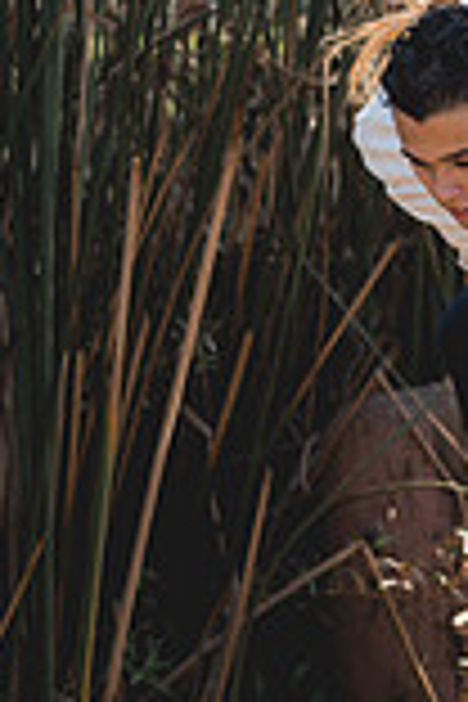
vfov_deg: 14.2
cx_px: 626
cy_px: 279
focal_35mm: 144
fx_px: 2808
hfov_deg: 9.3
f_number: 1.4
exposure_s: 1/4000
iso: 250
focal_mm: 50
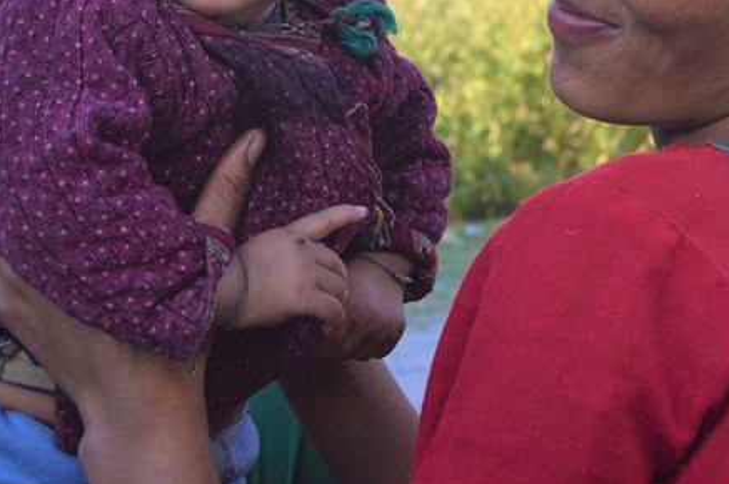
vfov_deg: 19.5
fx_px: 1375
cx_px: 586
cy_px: 15
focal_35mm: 68
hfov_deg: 29.0
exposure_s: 1/3200
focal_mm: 22
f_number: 4.5
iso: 1600
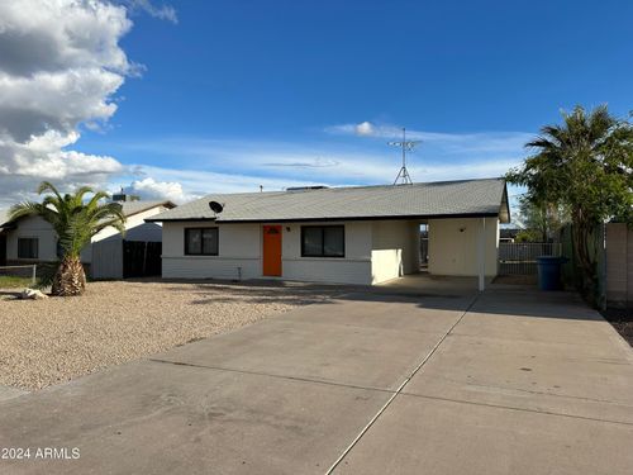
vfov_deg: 56.8
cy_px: 238
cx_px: 316
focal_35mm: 24
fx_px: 439
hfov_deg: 71.6
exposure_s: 1/4762
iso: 80
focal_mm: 6.86
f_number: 1.78
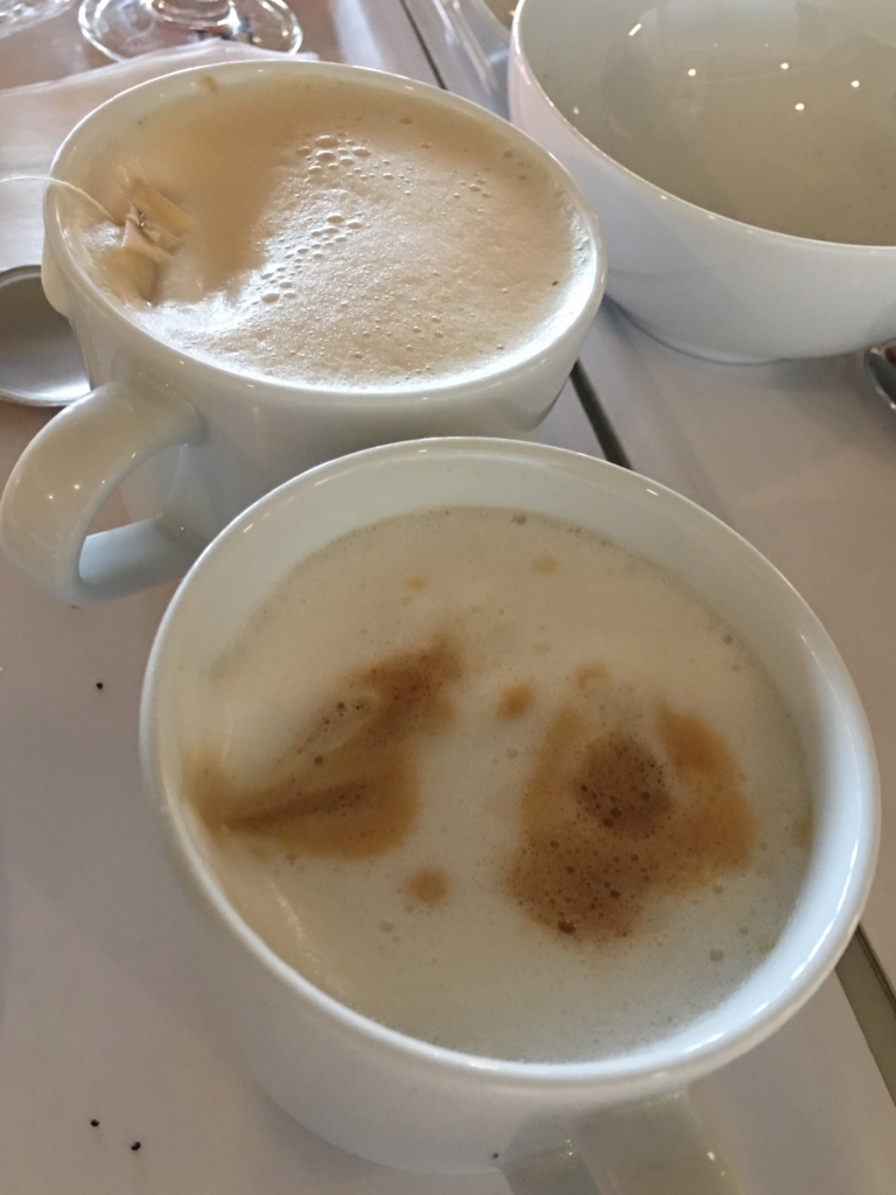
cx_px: 448
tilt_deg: -52.2
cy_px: 598
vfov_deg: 61.7
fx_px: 1001
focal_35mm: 29
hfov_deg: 48.2
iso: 100
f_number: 2.2
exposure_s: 1/15
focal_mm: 4.15
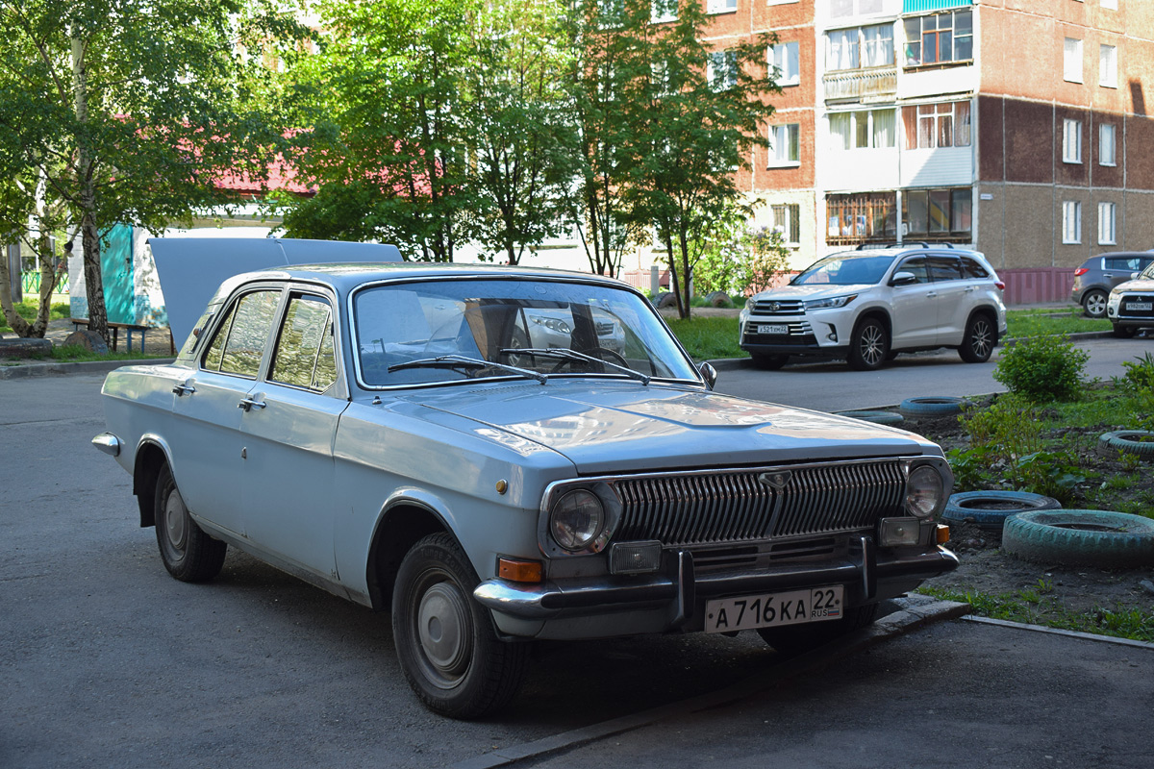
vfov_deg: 28.1
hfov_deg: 41.1
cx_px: 577
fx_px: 1539
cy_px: 384
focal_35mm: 48
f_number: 5.6
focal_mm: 32
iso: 200
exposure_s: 1/160
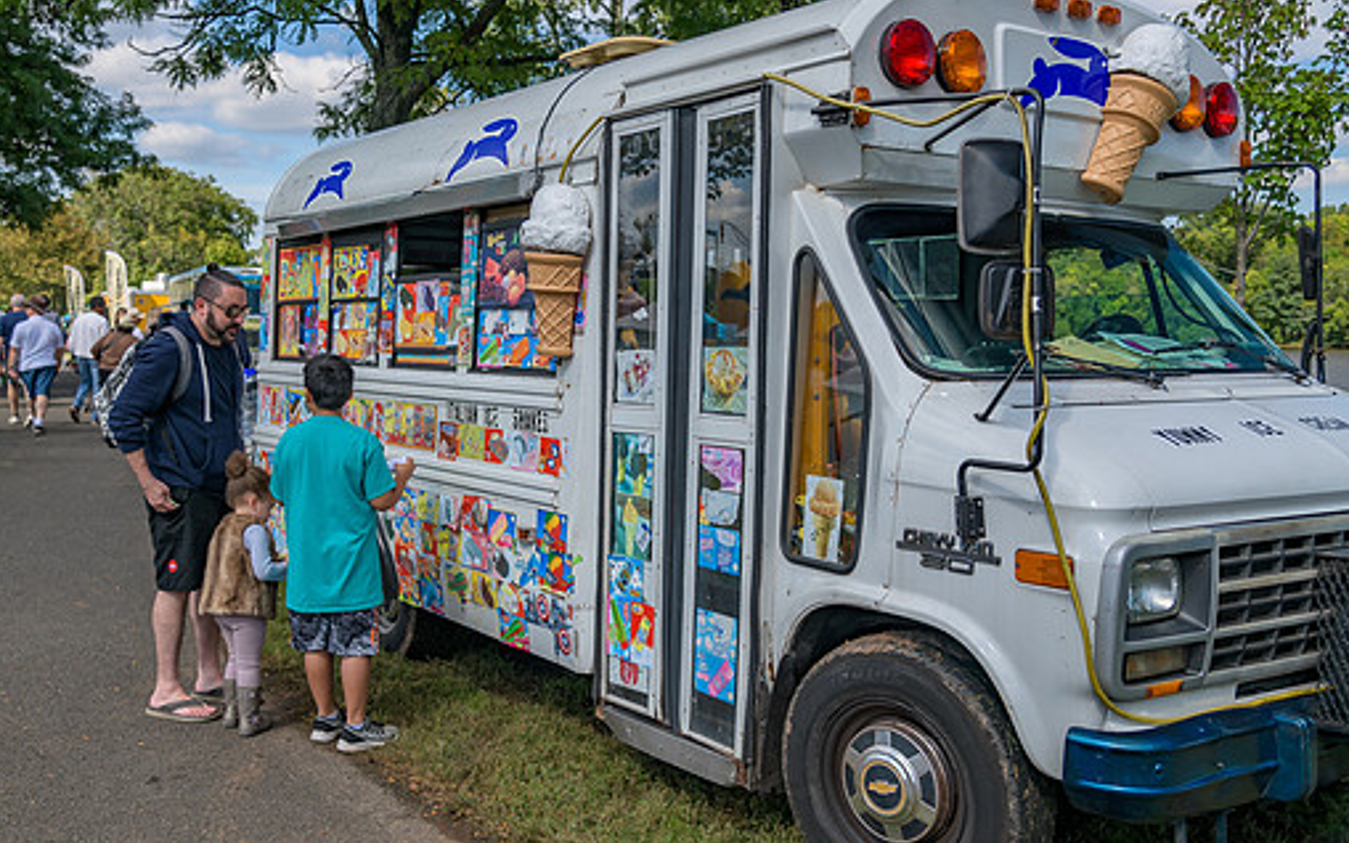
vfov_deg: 35.3
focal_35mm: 36
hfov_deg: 53.9
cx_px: 604
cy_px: 410
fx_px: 1323
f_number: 4
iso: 64
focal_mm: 31
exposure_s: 1/250
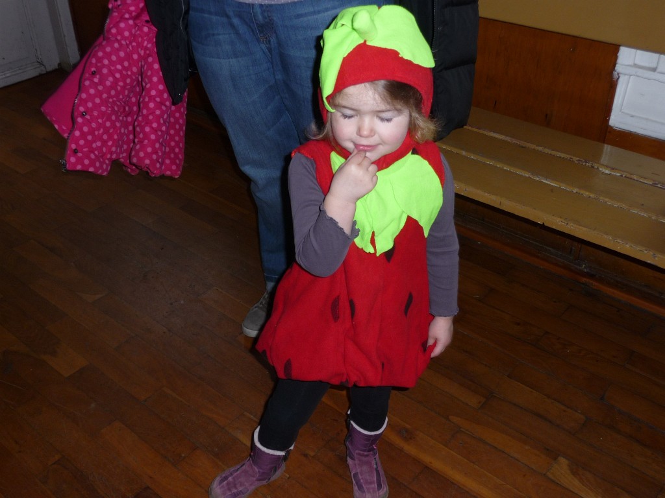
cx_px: 332
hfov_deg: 49.0
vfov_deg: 37.7
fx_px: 730
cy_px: 249
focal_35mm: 38
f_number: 3.8
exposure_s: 1/30
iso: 125
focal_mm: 6.3
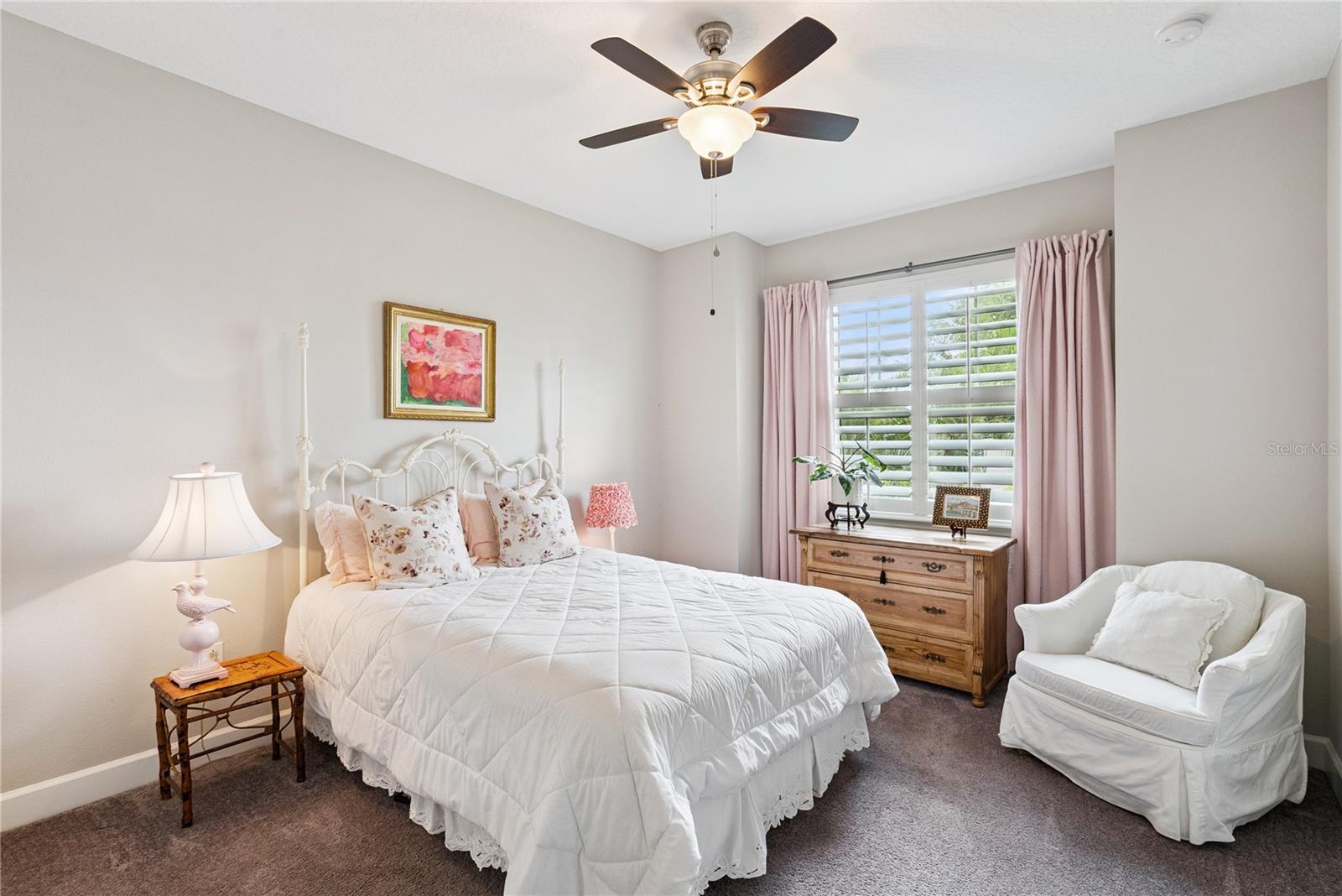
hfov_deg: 96.7
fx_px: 597
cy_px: 448
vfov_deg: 73.8
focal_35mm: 16
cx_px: 671
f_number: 9
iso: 800
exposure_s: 1/50
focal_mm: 16
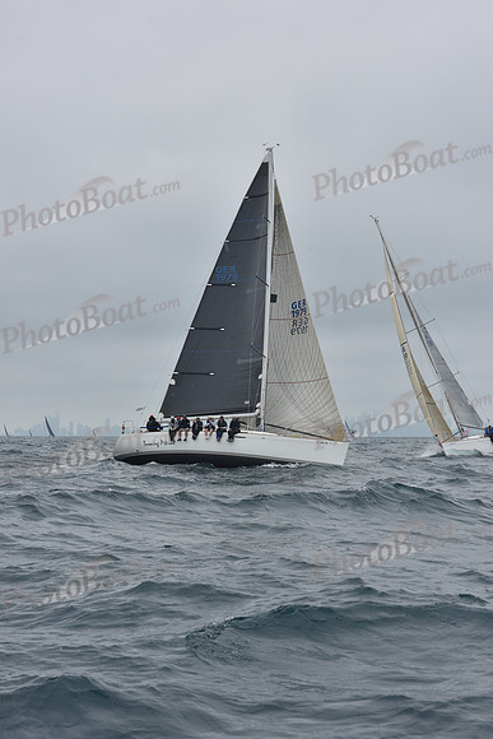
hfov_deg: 15.2
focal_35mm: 90
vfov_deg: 22.6
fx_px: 1848
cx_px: 246
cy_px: 370
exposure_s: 1/800
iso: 250
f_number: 11
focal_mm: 90
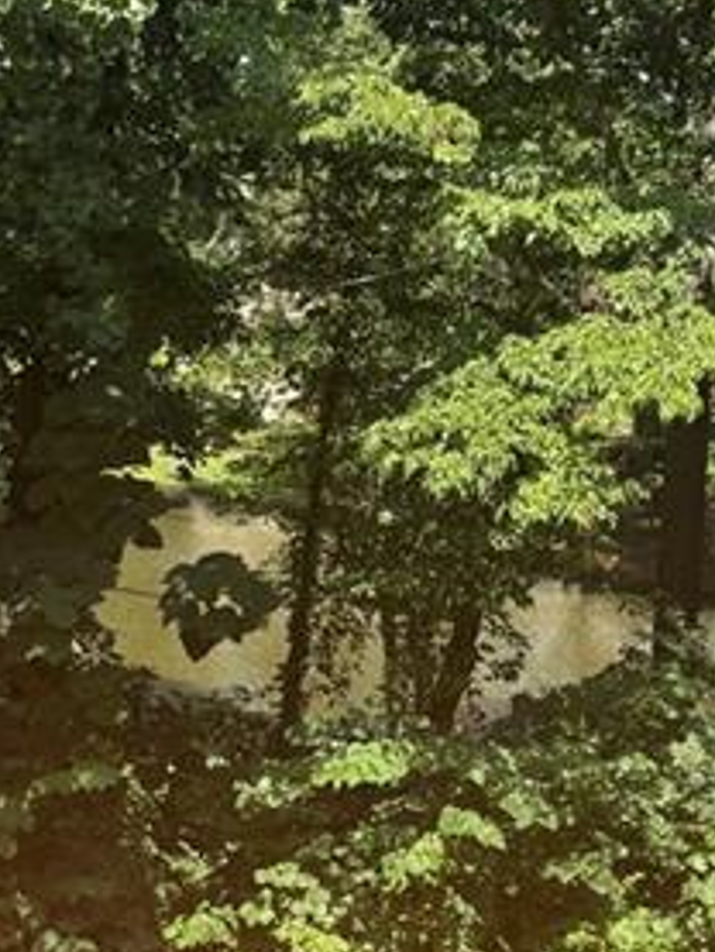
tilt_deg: -10.2
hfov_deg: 20.4
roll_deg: -1.3
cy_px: 643
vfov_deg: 26.8
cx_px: 265
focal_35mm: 72
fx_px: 1981
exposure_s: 1/1311
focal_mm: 5.96
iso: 50
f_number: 1.6
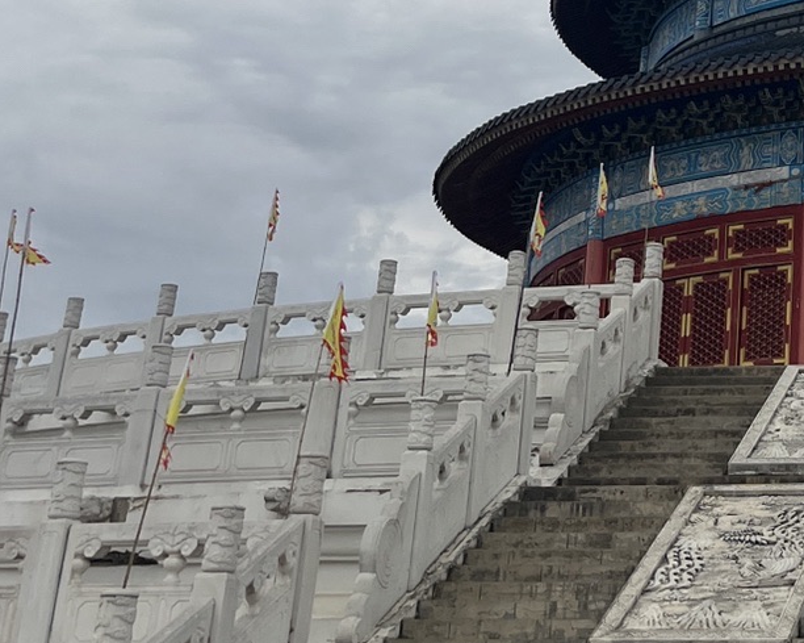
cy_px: -158
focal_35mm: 83
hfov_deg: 21.6
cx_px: 917
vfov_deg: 17.5
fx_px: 1974
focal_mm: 5.1
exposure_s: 1/5076
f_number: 1.6
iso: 50
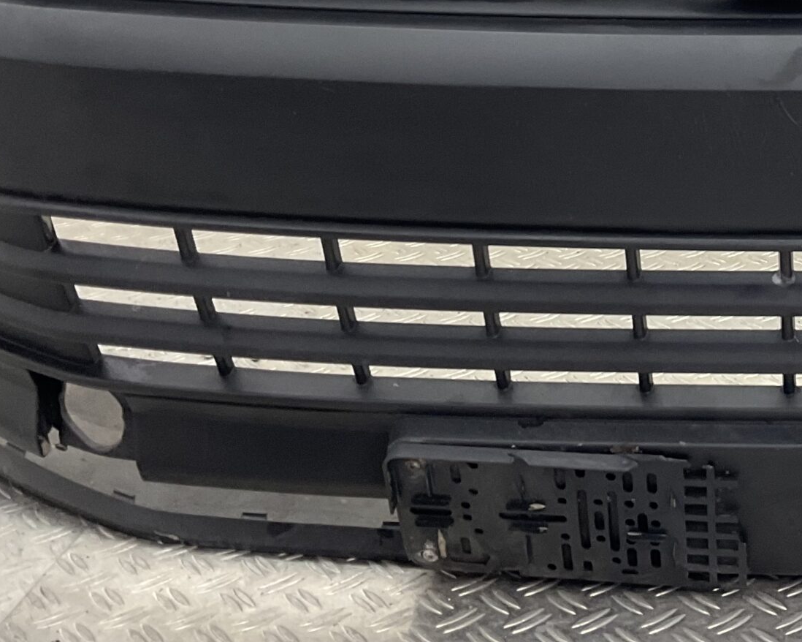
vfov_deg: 22.6
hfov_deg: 27.2
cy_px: 69
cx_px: 788
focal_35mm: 66
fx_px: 1566
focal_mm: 3
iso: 40
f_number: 1.8
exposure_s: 1/100
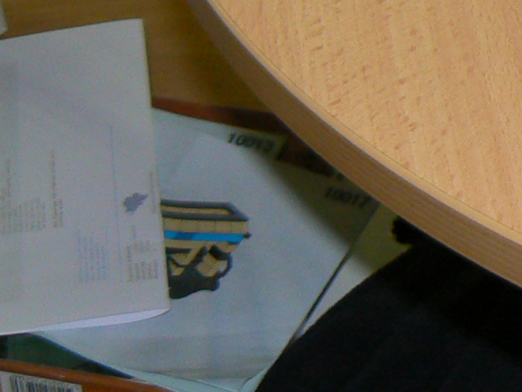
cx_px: 780
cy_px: -196
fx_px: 2171
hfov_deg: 13.0
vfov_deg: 10.0
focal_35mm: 144
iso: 100
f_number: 2.8
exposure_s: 1/30
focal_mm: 6
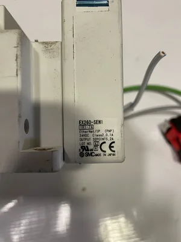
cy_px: 121
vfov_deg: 67.3
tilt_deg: -65.3
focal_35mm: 26
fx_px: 181
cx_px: 90
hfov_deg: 53.1
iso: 125
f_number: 1.6
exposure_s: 1/60
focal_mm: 4.2
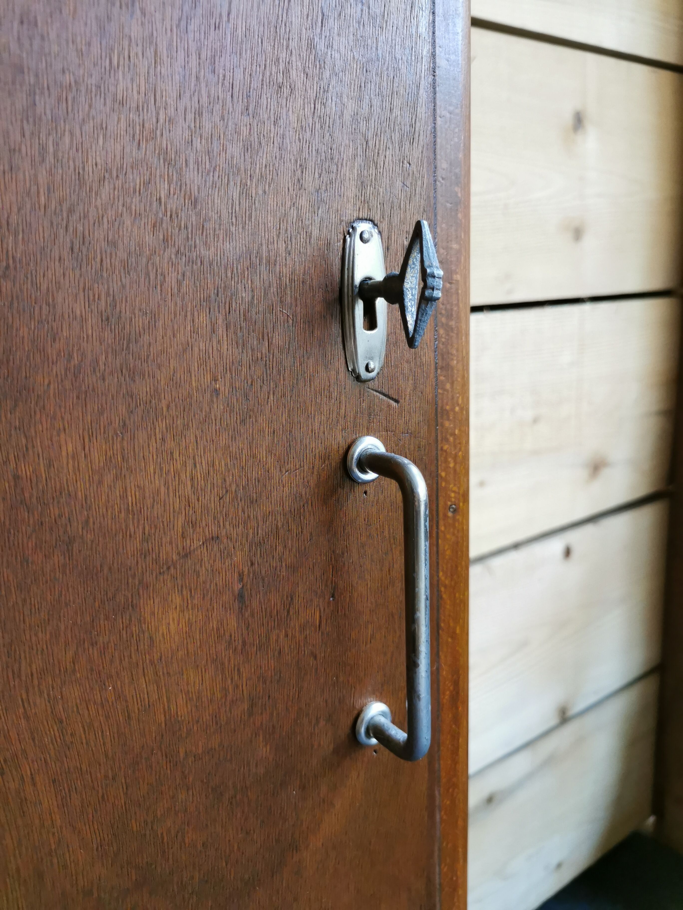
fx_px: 710
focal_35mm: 27
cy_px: 455
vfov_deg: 65.3
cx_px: 342
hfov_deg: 51.4
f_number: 1.8
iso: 320
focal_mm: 5.58
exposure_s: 1/50
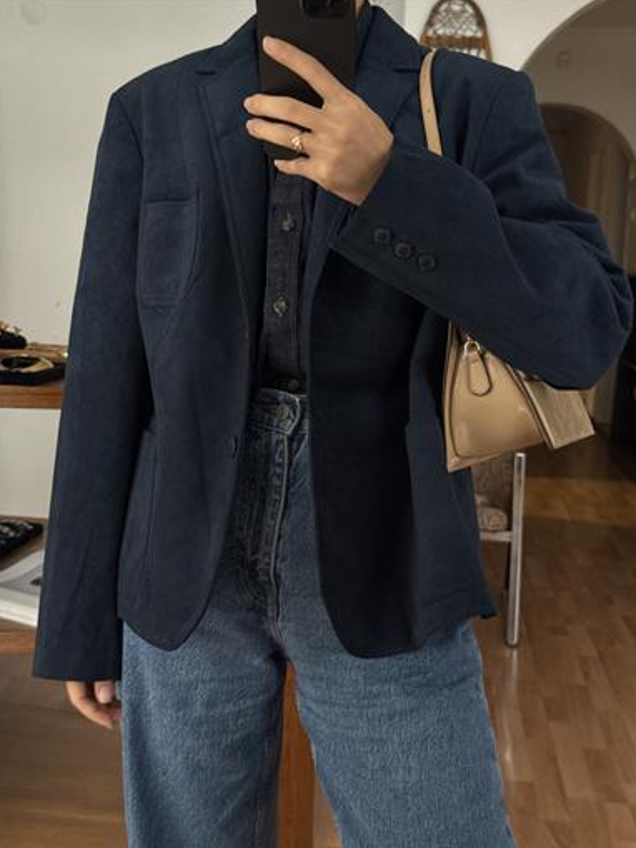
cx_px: 320
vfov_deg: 38.9
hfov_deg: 29.7
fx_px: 1200
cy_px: 428
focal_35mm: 49
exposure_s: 1/40
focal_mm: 6.76
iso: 400
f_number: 1.78
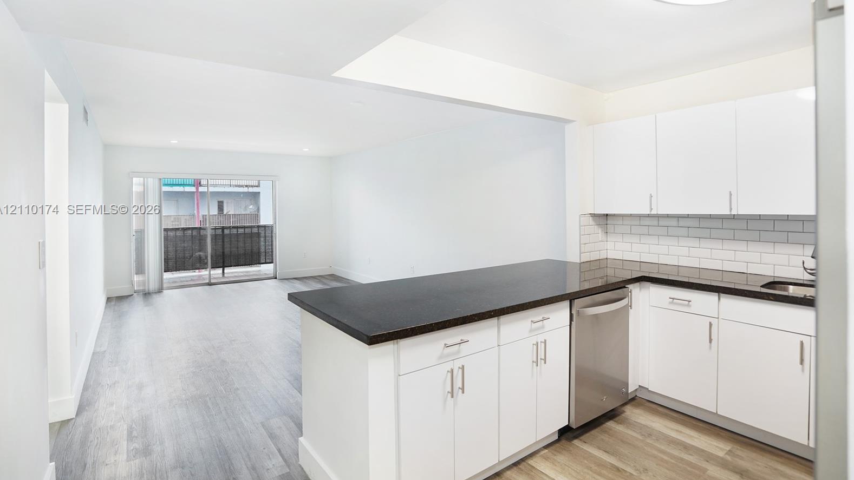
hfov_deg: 95.9
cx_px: 424
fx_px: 385
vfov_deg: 63.7
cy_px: 210
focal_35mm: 17
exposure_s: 1/100
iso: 500
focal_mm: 16
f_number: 4
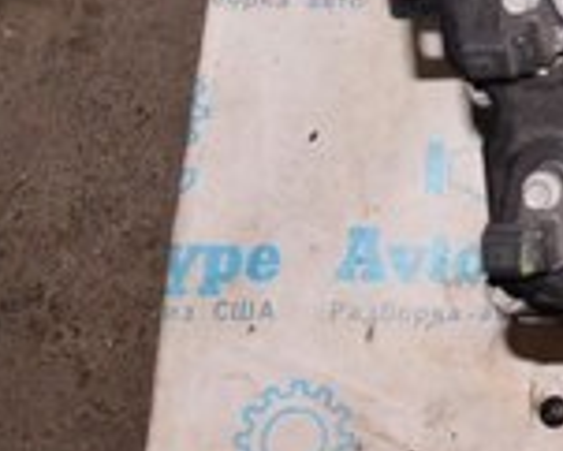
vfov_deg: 11.7
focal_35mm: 125
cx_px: 1055
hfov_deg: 13.6
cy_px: -266
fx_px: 2084
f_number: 8
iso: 1600
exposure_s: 1/100
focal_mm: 21
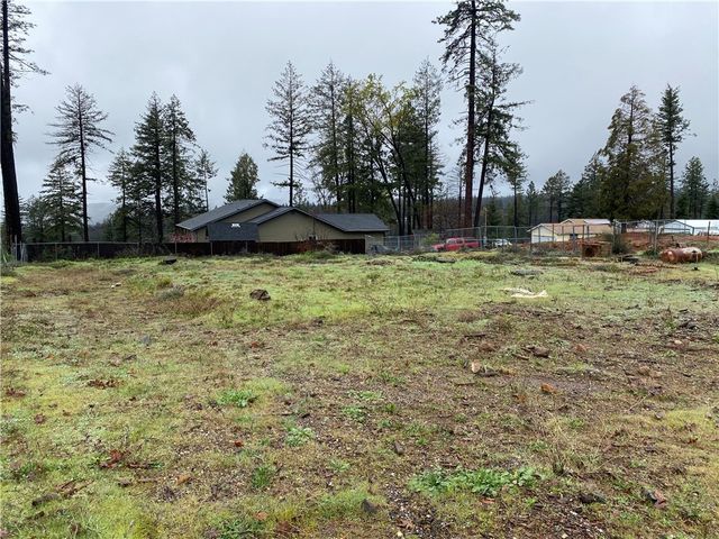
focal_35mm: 26
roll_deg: -1.1
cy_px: 270
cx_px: 360
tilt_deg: -6.5
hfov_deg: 67.3
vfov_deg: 53.1
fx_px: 540
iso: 32
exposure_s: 1/1362
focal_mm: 4.25
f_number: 1.8
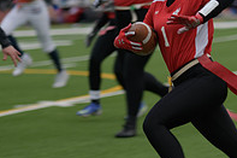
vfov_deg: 3.3
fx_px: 2717
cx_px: 213
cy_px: 71
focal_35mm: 413
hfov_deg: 5.0
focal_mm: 140
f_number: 2.8
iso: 200
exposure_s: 1/200
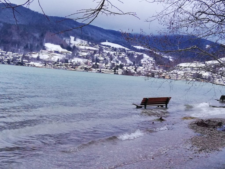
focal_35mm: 50
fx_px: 325
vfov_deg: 29.1
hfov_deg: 38.2
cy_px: 84
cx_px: 112
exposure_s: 1/33.3
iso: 250
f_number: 2.2
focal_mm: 3.81
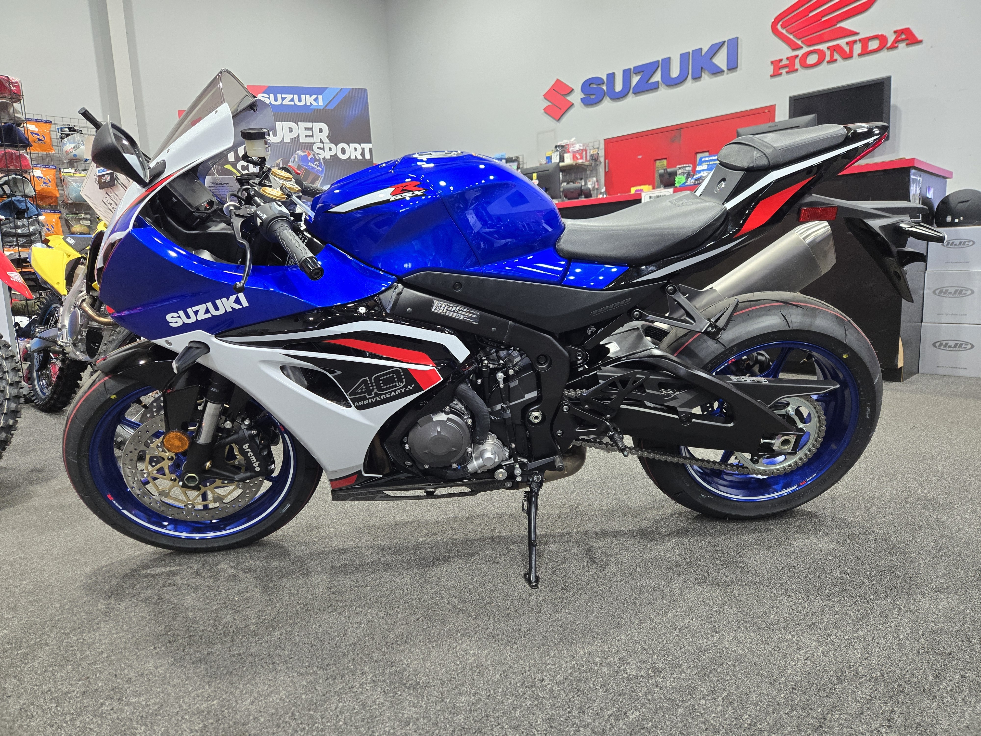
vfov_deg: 58.9
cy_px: 368
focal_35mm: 23
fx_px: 652
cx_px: 490
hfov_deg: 73.9
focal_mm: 5.4
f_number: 1.8
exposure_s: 1/120
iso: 320
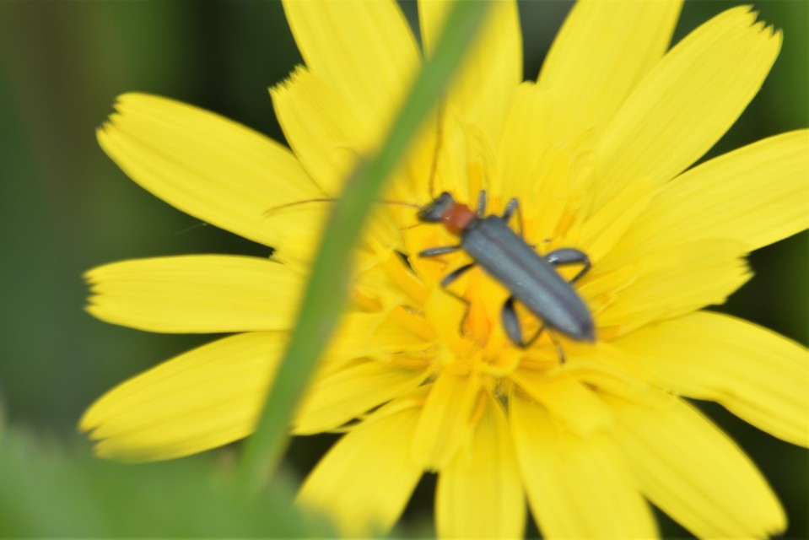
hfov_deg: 4.9
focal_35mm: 420
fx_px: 9441
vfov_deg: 3.3
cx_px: 404
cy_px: 270
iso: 100
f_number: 5.6
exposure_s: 1/40
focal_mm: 280
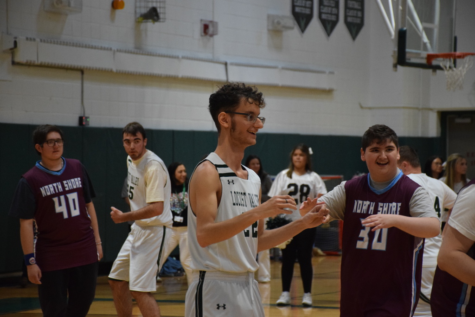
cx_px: 238
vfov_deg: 9.2
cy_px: 158
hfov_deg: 13.7
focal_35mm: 150
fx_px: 1979
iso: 3200
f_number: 5.6
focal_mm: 100
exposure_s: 1/250
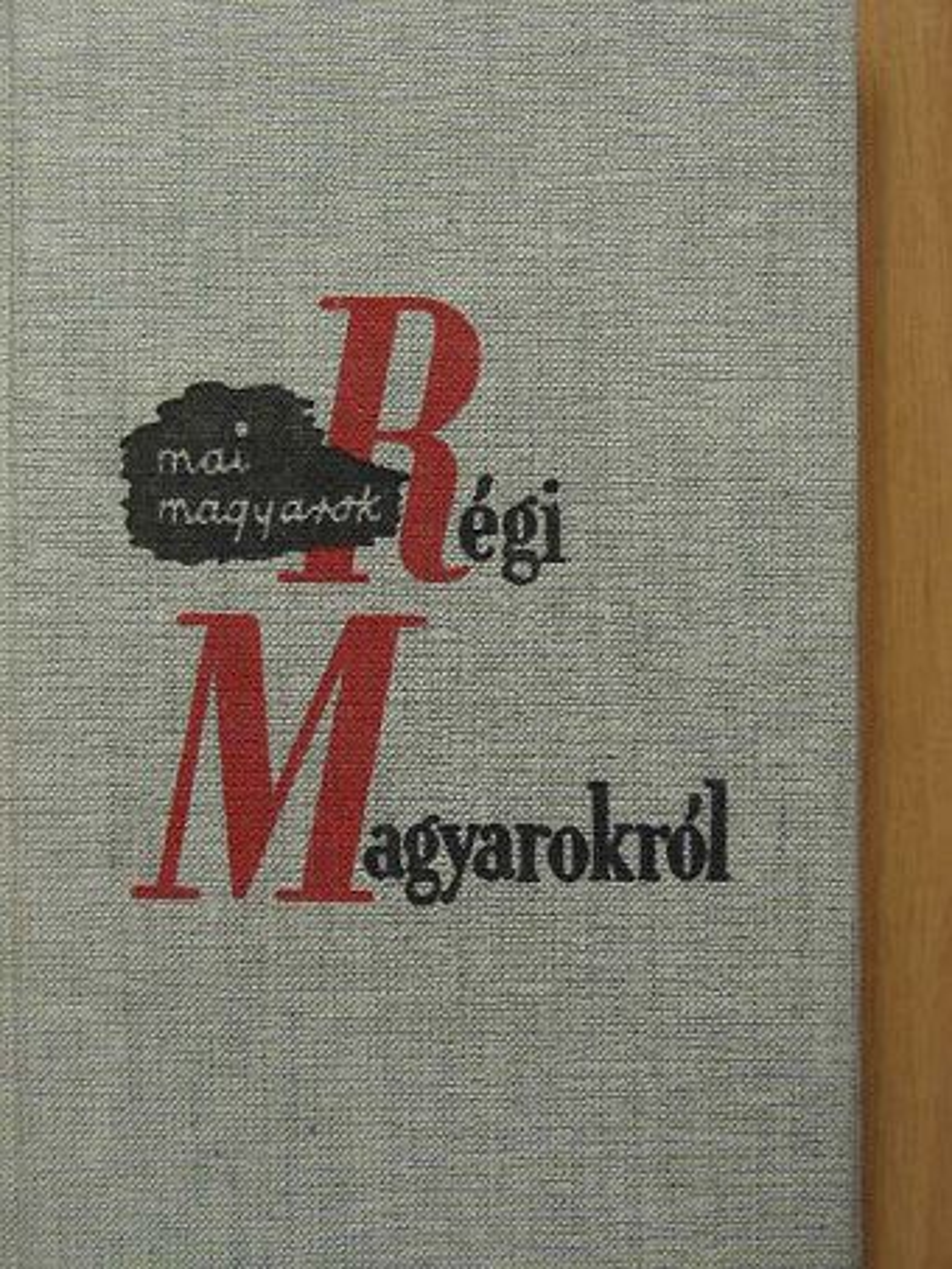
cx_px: 476
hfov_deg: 21.0
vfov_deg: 27.8
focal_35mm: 70
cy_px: 634
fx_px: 2566
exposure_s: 1/37.5
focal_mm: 11.7
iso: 100
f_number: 3.5
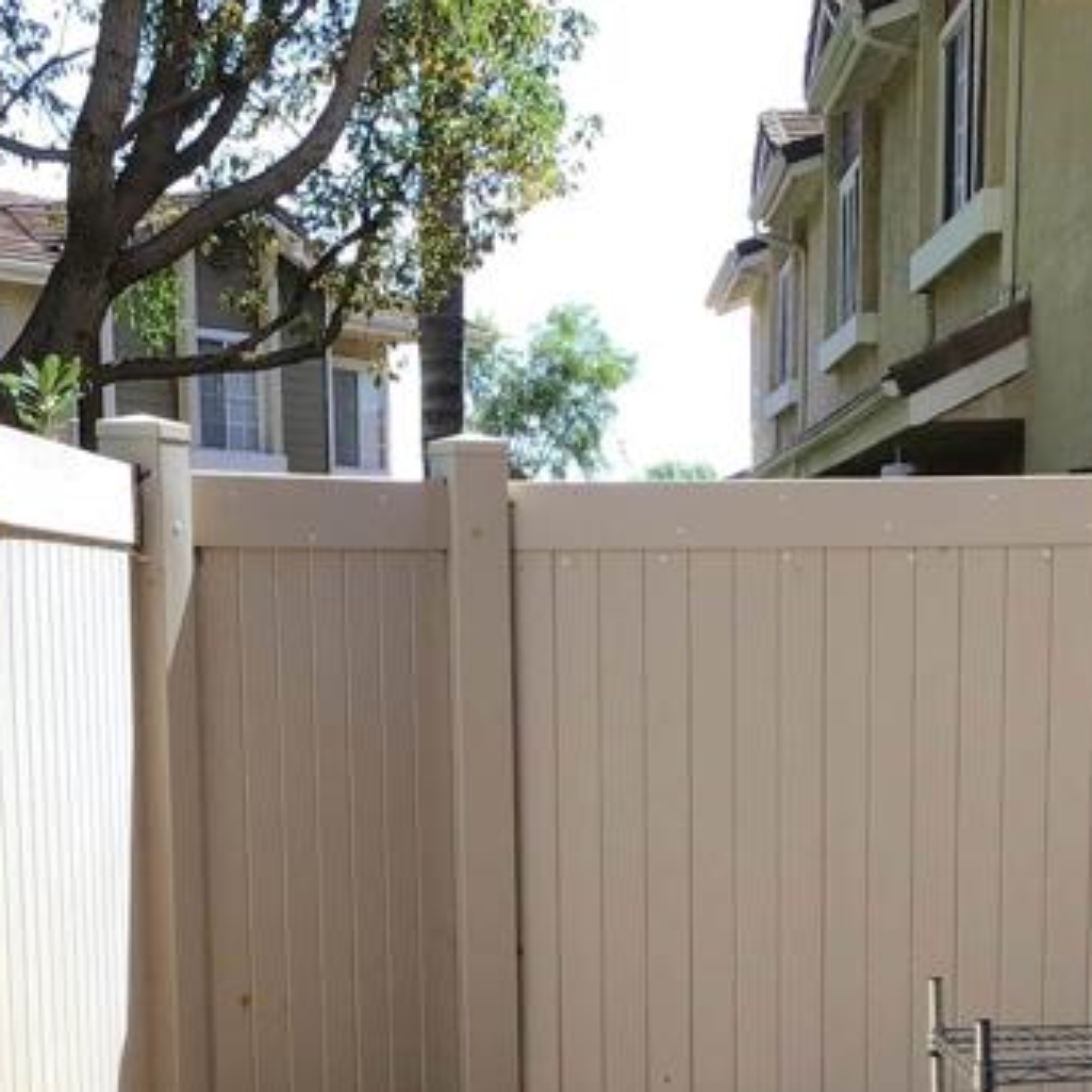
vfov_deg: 20.3
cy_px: 1159
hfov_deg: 21.1
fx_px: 2927
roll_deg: -0.1
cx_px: 626
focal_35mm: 82
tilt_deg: -11.0
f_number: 2.4
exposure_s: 1/429
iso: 25
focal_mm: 3.3
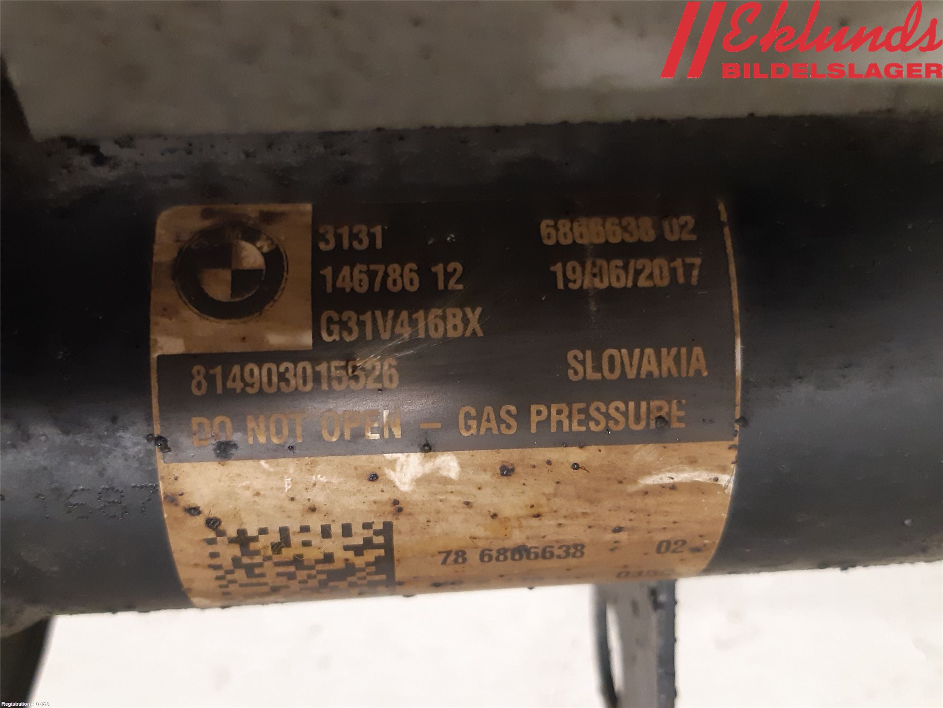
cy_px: 354
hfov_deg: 67.3
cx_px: 472
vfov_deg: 53.1
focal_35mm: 26
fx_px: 708
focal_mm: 3.93
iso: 250
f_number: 1.7
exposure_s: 1/33
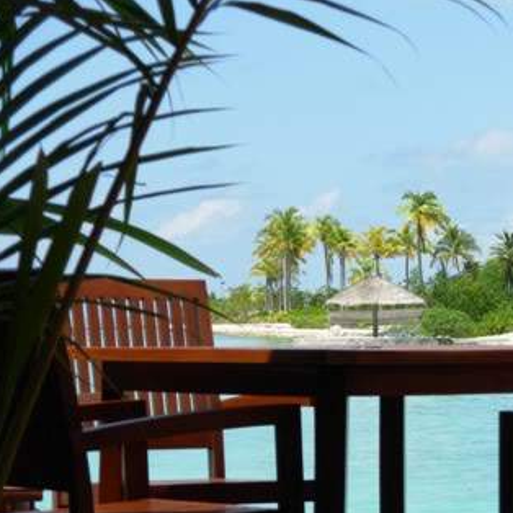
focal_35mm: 154
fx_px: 2582
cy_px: 271
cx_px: 356
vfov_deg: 11.3
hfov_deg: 11.3
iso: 50
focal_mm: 20.2
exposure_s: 1/627
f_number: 4.3
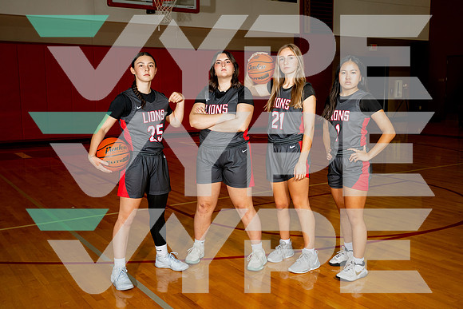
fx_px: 518
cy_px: 154
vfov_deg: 33.2
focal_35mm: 40
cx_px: 232
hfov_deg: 48.2
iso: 400
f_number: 6.3
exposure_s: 1/200
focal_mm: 40
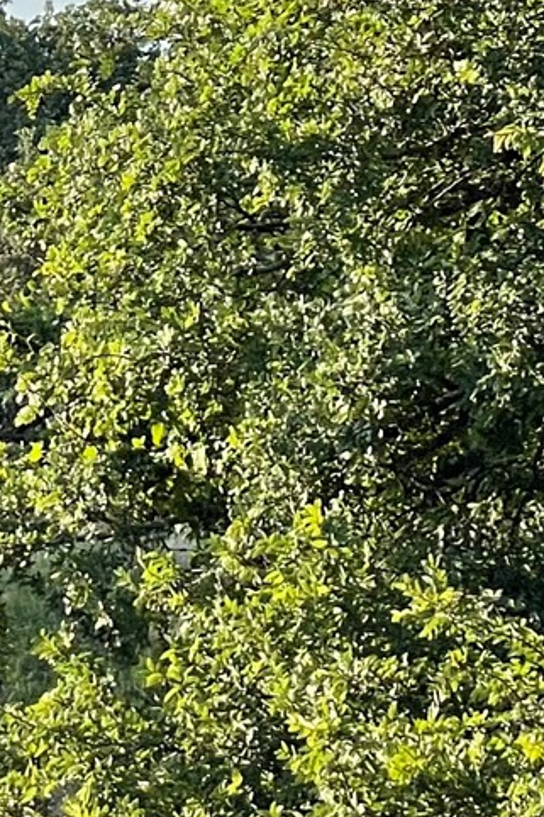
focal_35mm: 283
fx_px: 6419
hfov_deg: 4.7
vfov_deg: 7.3
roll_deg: -0.7
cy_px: 568
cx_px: -783
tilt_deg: -2.3
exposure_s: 1/424
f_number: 2.2
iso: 20
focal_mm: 7.5
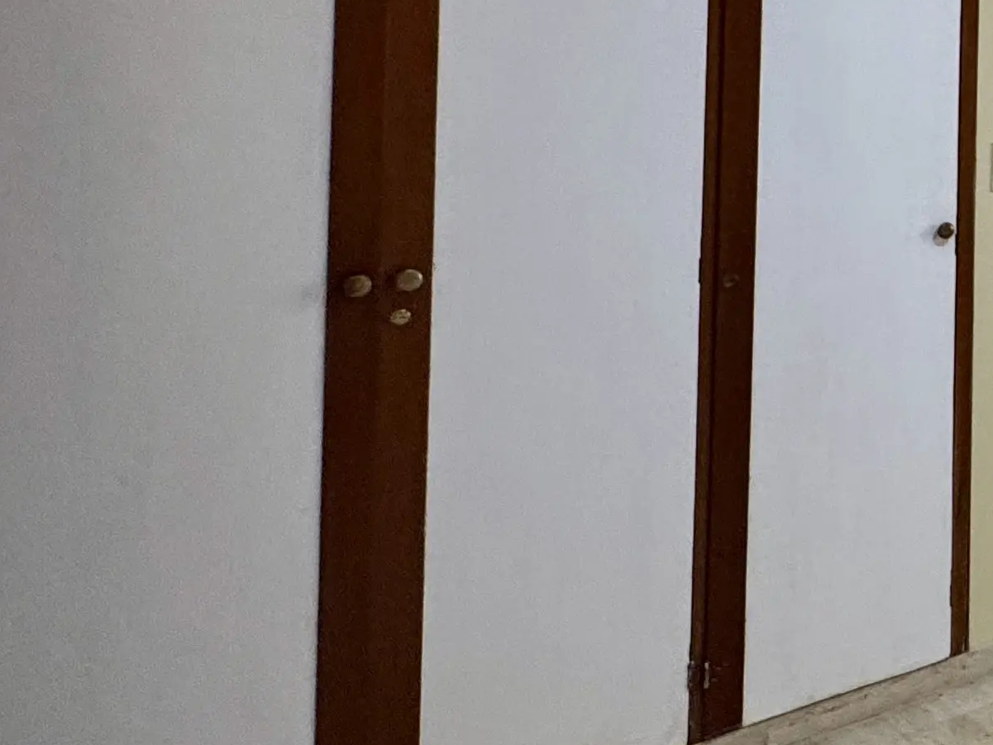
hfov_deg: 26.8
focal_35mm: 47
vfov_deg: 29.3
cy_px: 41
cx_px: 1537
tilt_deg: +1.4
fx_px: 1348
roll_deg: -0.2
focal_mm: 2.22
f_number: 2.2
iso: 200
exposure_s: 1/60
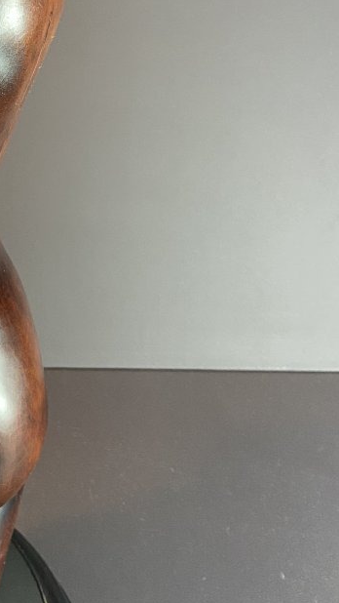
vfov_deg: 37.4
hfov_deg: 20.5
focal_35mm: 55
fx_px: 878
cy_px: 193
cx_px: -63
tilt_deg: -26.4
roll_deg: -1.8
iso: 400
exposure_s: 1/50
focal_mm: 4.25
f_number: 1.8
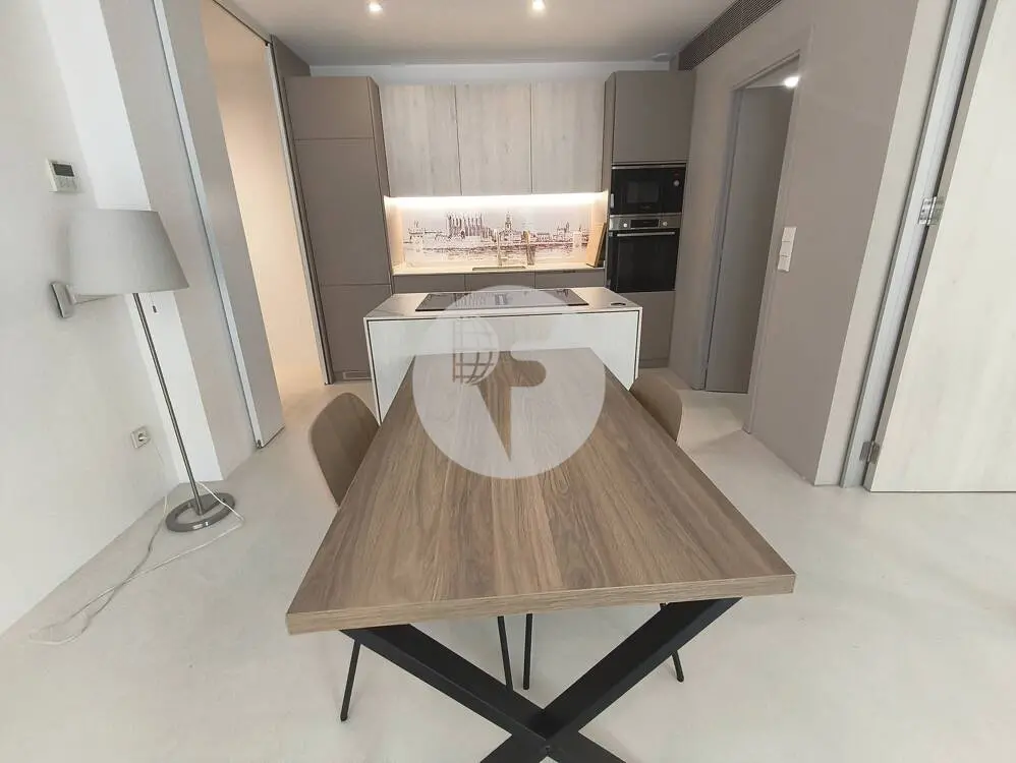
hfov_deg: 98.1
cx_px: 508
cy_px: 382
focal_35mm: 15
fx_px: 441
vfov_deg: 81.8
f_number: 2.2
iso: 125
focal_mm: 1.65
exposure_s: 1/50
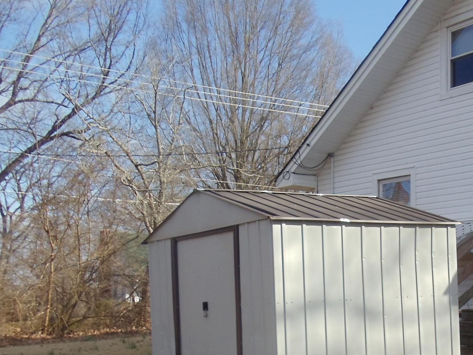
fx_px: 1093
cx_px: 417
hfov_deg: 23.8
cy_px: 280
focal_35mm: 80
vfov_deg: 18.3
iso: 80
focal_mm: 6
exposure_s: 1/160
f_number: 7.1
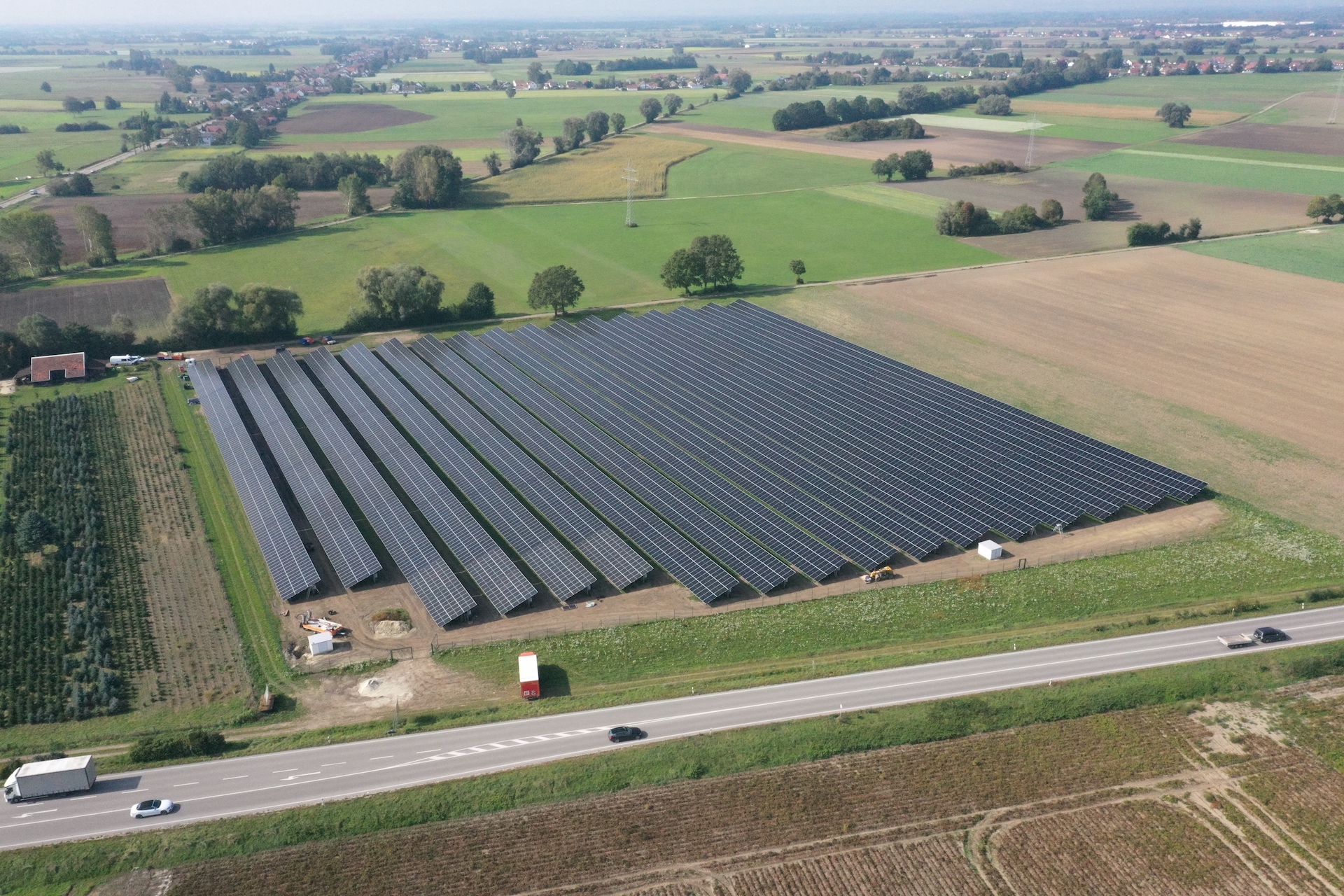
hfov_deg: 65.5
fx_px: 1045
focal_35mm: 28
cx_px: 672
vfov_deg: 46.4
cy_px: 448
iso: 1600
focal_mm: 10.26
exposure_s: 1/2000
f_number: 8
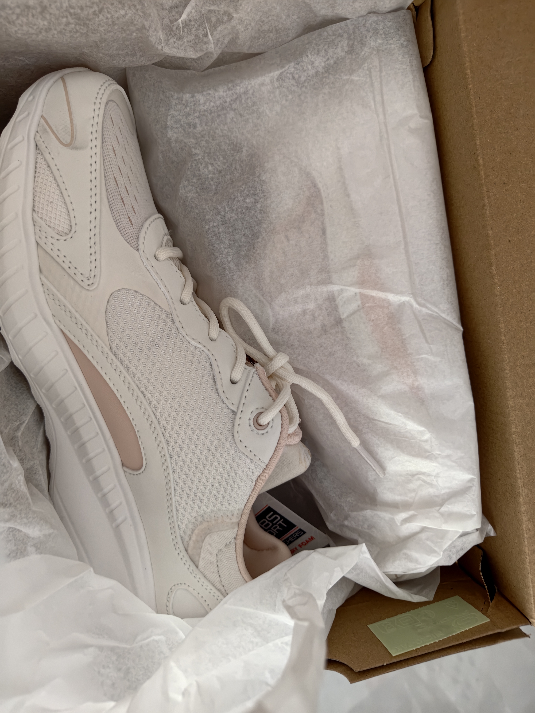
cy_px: 356
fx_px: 474
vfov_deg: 73.9
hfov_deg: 58.9
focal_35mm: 23
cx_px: 268
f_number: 1.88
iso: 665
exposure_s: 1/50
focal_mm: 5.56
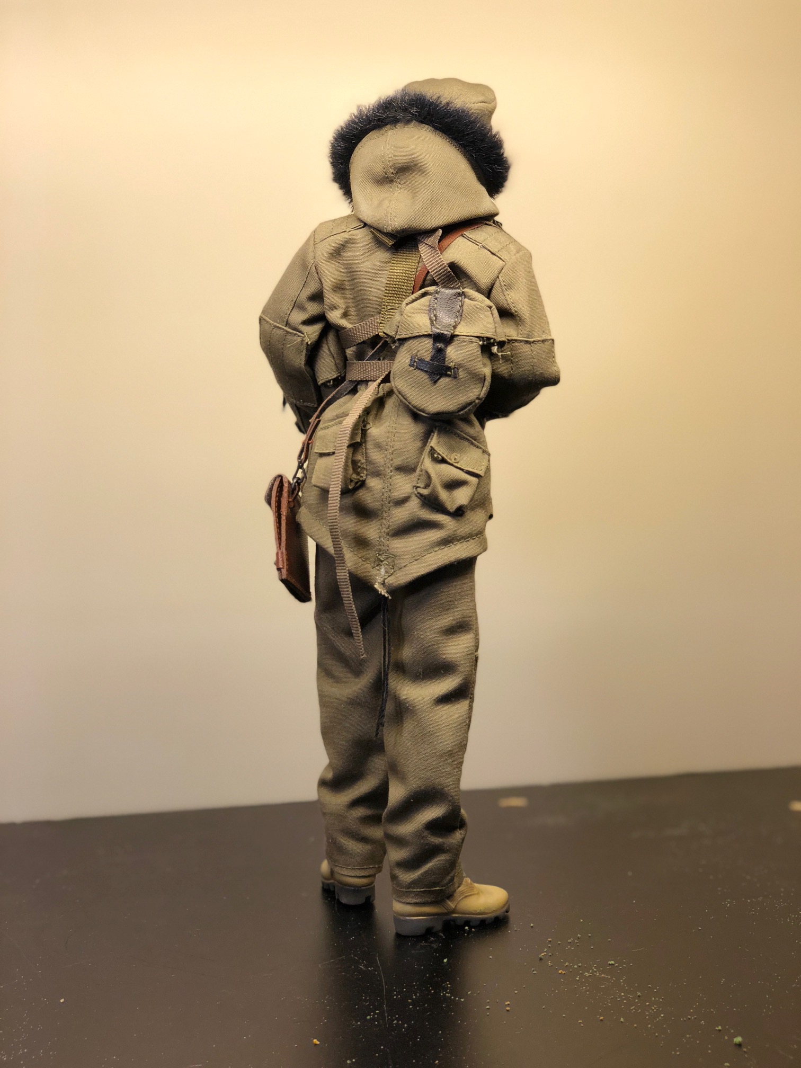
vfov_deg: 36.8
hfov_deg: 28.0
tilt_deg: -3.7
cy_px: 534
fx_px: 1604
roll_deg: +0.8
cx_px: 400
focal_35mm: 52
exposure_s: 1/50
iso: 40
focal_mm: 6
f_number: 2.4
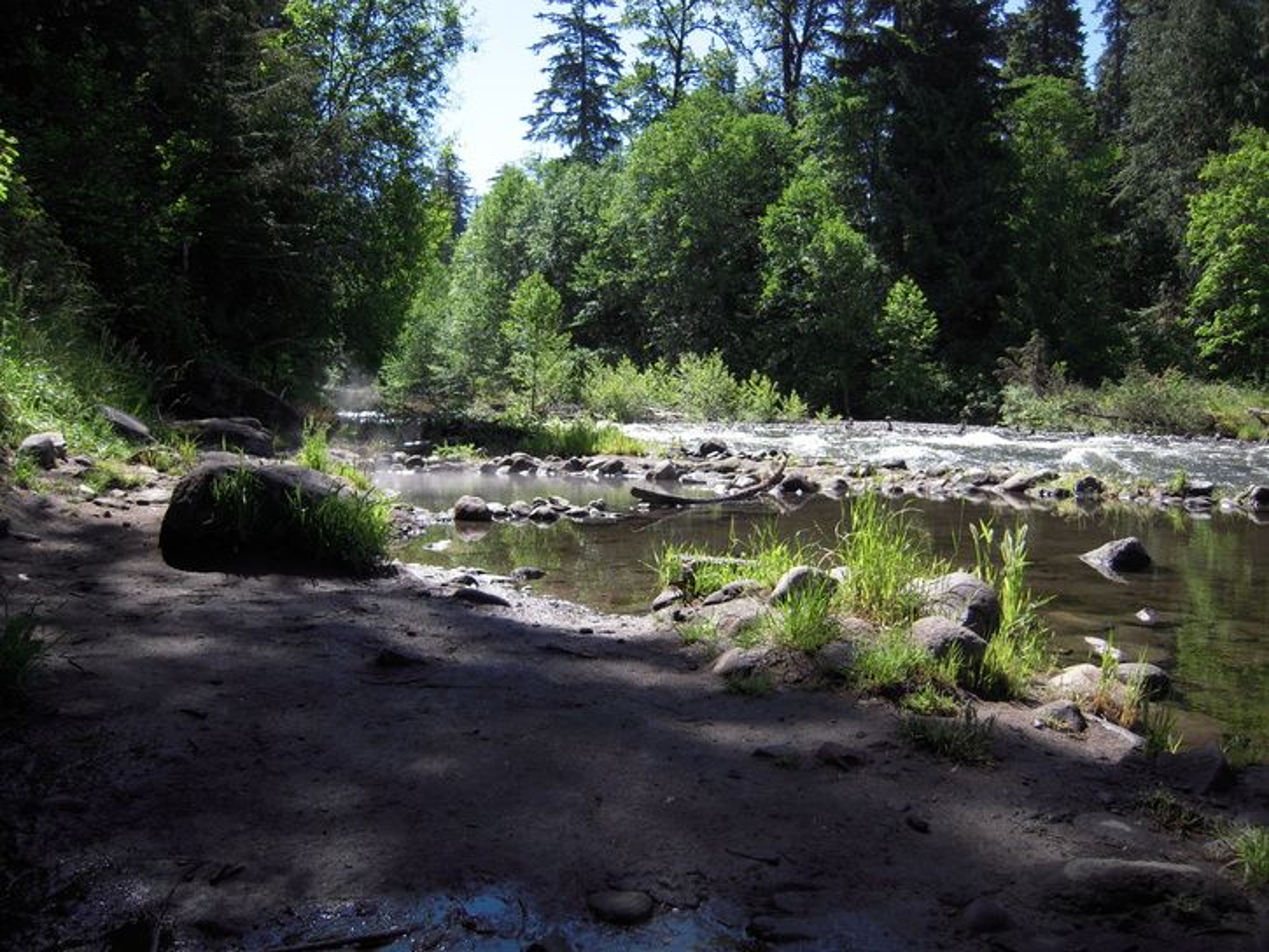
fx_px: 1027
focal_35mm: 28
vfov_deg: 49.8
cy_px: 476
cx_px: 634
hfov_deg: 63.4
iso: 100
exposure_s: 1/640
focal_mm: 5
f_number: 2.7
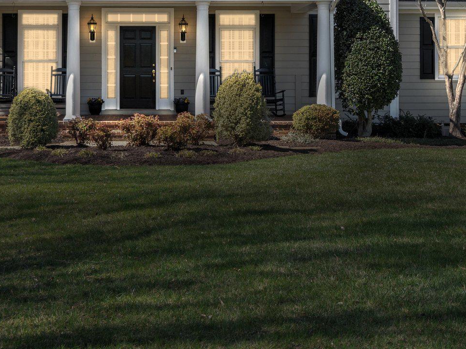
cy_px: 36
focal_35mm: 57
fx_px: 767
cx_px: 136
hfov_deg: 33.3
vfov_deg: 24.9
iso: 250
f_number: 8
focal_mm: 28
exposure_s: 1/400
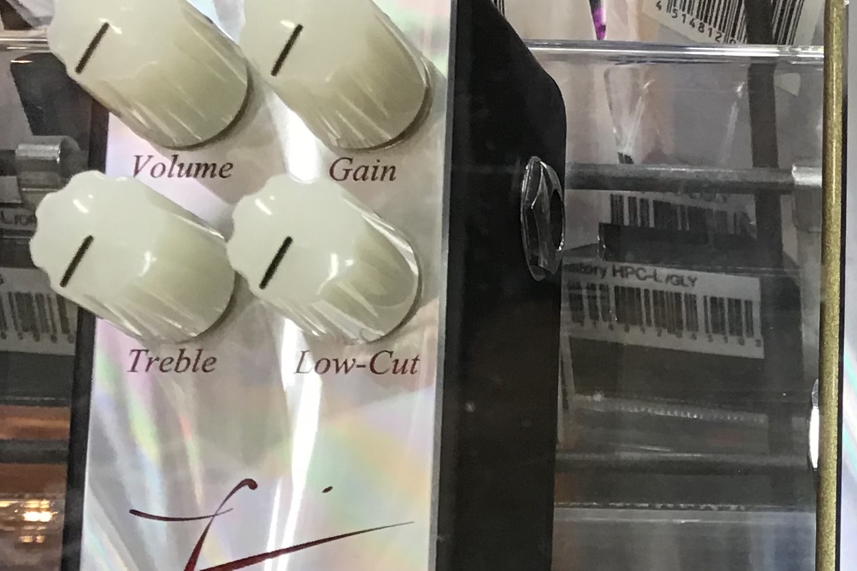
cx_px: 1050
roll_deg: -1.9
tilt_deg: -31.8
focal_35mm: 83
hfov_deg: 22.4
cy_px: 505
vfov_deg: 16.3
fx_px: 1975
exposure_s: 1/30
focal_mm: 3.3
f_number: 2.4
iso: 50
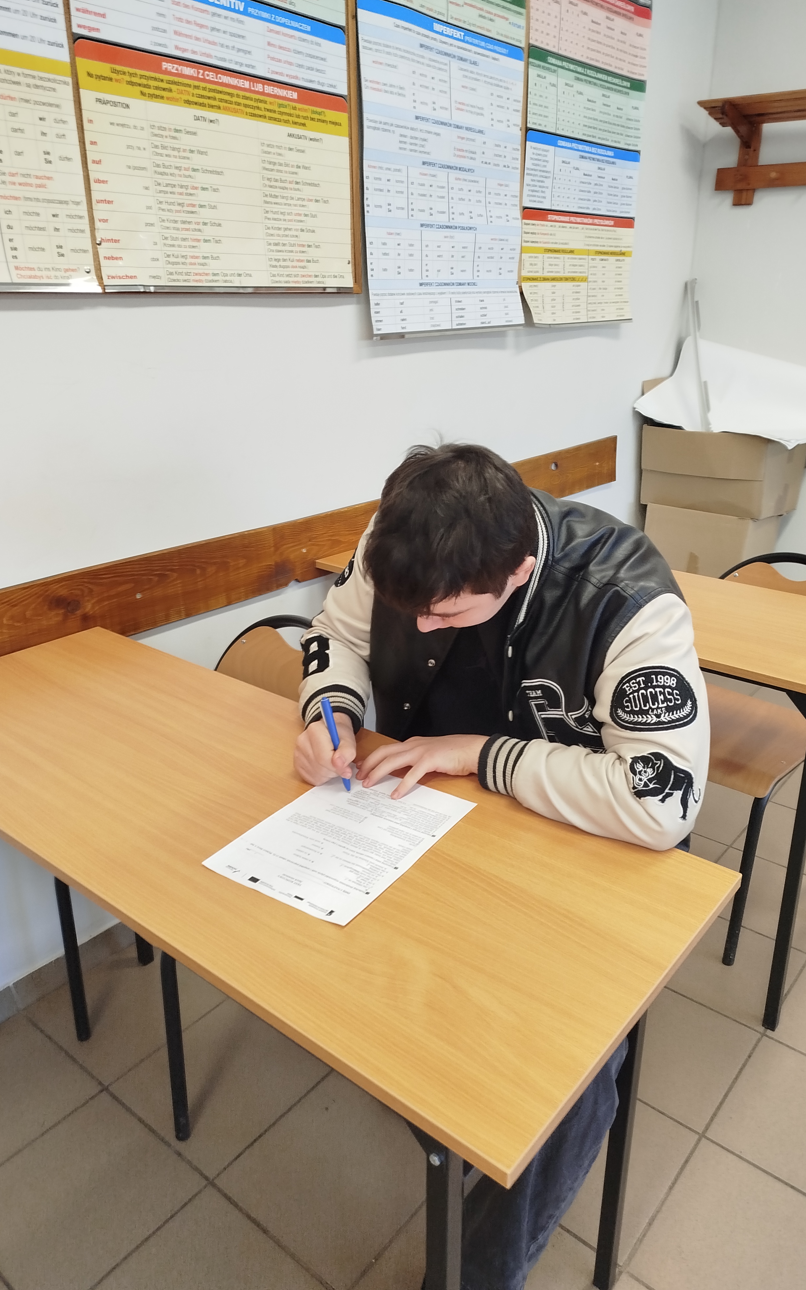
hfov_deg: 47.6
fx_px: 914
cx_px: 406
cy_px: 645
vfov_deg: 70.4
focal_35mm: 26
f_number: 1.7
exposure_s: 1/33
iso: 100
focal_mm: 5.31
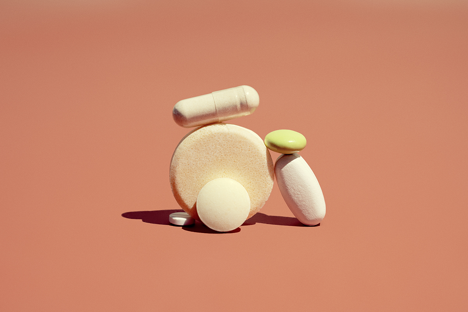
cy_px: 156
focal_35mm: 105
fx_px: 1365
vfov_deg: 13.0
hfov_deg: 19.5
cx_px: 234
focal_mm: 105
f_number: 13
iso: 100
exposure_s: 1/25
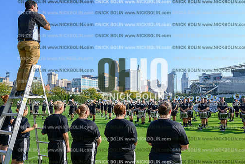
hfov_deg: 65.3
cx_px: 133
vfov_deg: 46.5
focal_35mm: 28
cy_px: 82
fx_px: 191
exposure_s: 1/200
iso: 80
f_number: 7.1
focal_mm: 24
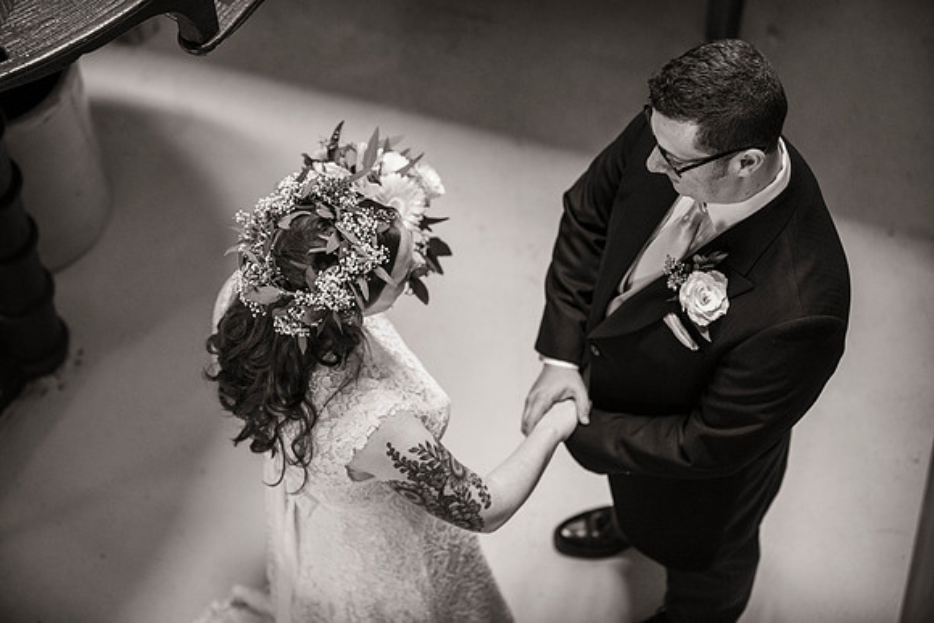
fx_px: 1816
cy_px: 312
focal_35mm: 70
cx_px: 467
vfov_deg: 19.5
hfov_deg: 28.8
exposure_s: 1/160
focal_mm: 70
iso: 1600
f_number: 2.8
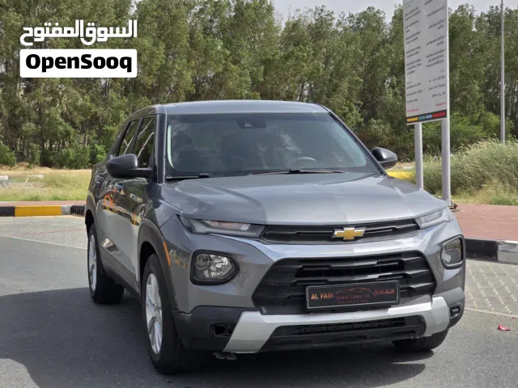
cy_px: 194
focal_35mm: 69
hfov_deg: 28.2
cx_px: 259
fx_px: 1033
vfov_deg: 21.3
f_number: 2.4
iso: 50
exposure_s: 1/1936
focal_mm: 7.9
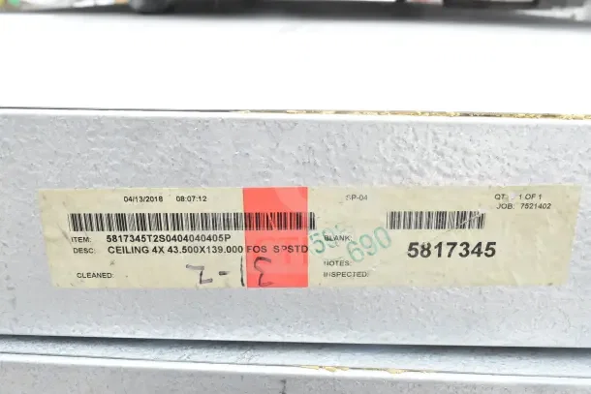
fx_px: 566
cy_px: 197
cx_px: 296
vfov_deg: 38.4
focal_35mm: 34
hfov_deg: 55.1
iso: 1600
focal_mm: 23
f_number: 11
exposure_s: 1/500
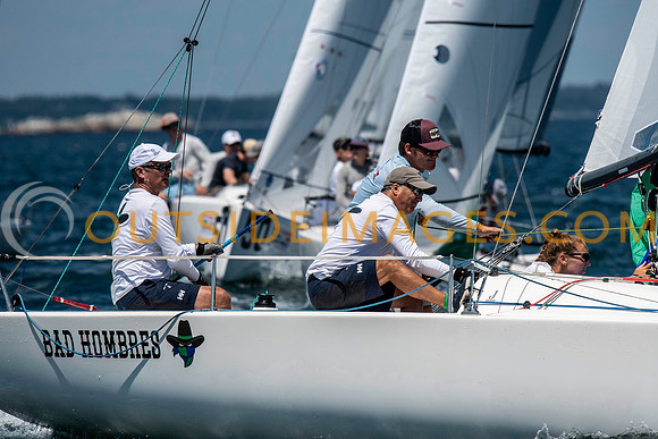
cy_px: 220
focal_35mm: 450
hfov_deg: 4.6
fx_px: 8227
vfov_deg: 3.1
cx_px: 329
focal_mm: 300
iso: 320
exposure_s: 1/5000
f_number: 5.6
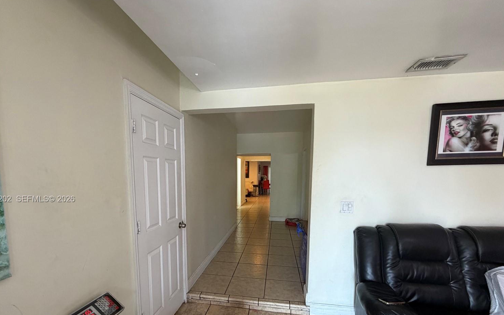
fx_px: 220
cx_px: 241
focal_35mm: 16
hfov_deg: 97.8
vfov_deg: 69.9
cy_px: 199
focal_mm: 2.22
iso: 320
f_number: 2.2
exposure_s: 1/120
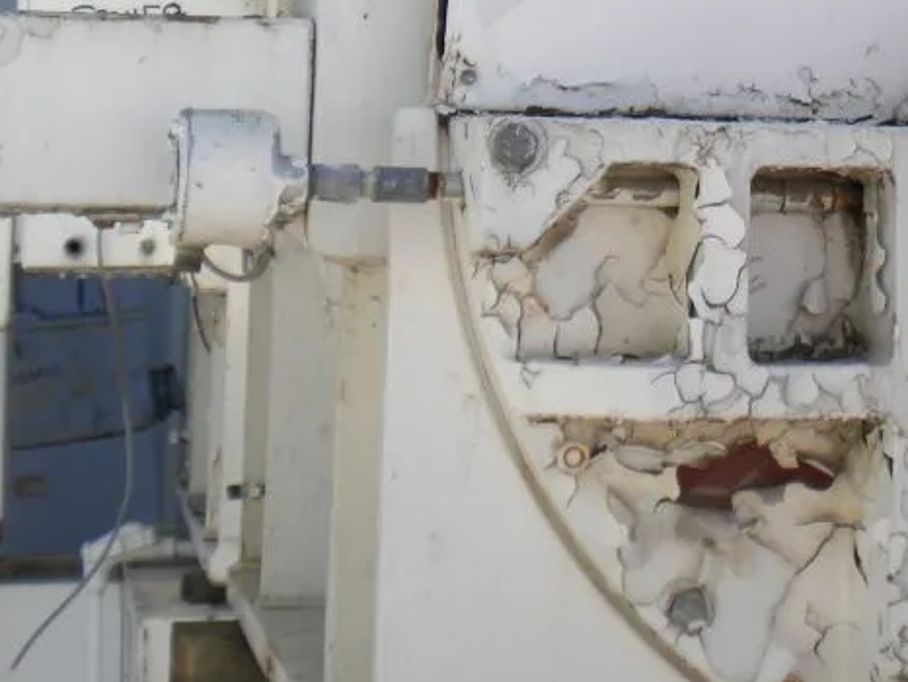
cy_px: 31
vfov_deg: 16.2
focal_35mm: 90
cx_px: 916
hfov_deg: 21.0
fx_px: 2362
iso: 80
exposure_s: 1/315
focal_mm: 7.4
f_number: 4.9
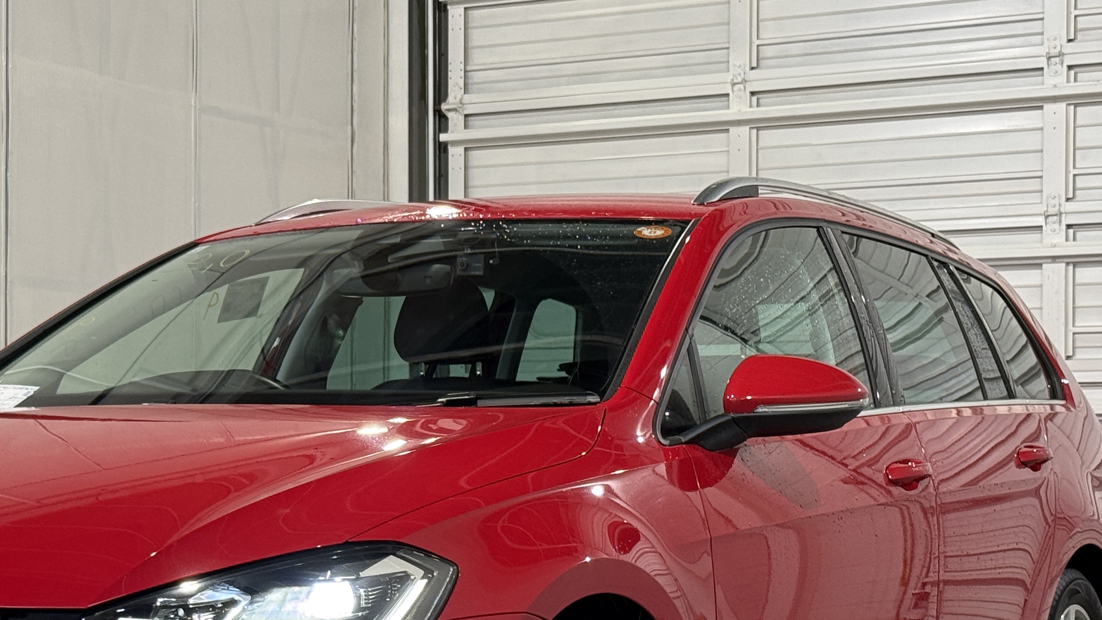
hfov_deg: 23.8
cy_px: 465
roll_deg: -0.1
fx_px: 2601
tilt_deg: -0.5
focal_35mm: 89
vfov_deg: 13.5
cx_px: 334
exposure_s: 1/60
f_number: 1.78
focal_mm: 6.76
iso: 100
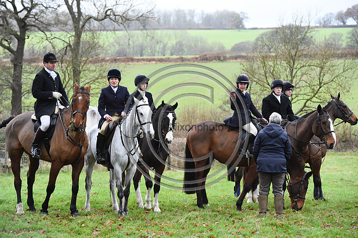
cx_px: 179
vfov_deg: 10.1
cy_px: 119
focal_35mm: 135
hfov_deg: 15.2
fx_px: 1342
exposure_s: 1/1000
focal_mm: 135
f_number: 5.6
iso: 3200
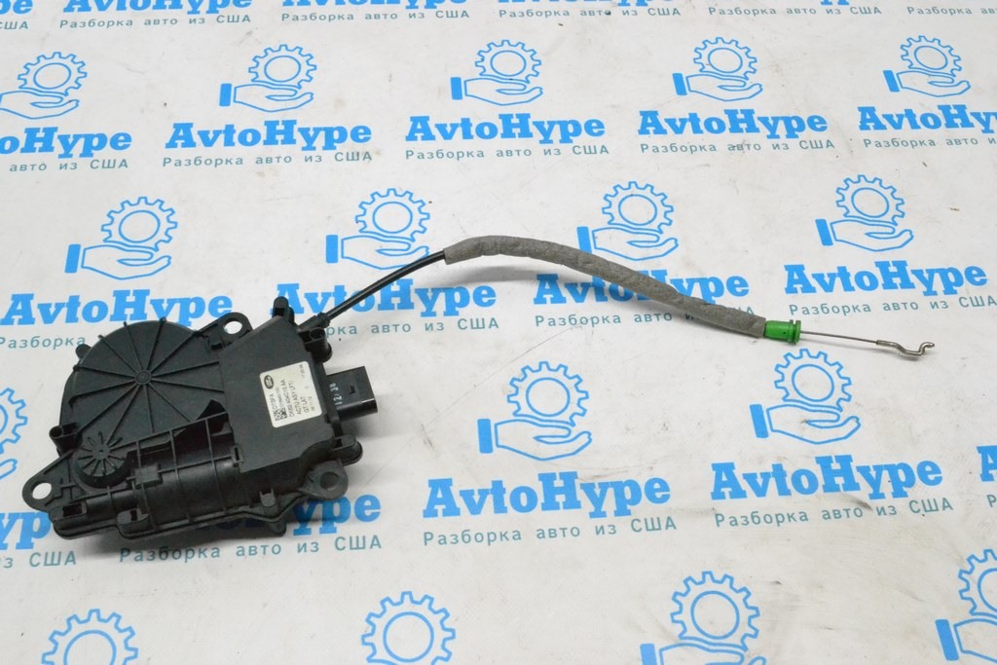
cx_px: 498
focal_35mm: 36
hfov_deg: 53.1
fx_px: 997
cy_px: 332
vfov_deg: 36.9
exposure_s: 1/160
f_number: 11
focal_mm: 24
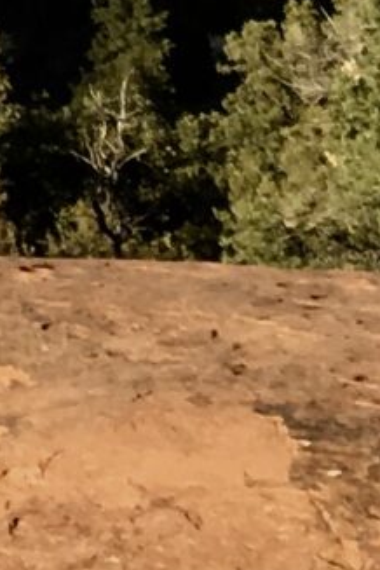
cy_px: -153
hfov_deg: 4.2
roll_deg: -1.8
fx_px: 4211
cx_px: -1848
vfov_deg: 7.7
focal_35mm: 266
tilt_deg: -2.4
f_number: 2.2
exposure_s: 1/818
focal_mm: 4.15
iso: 25
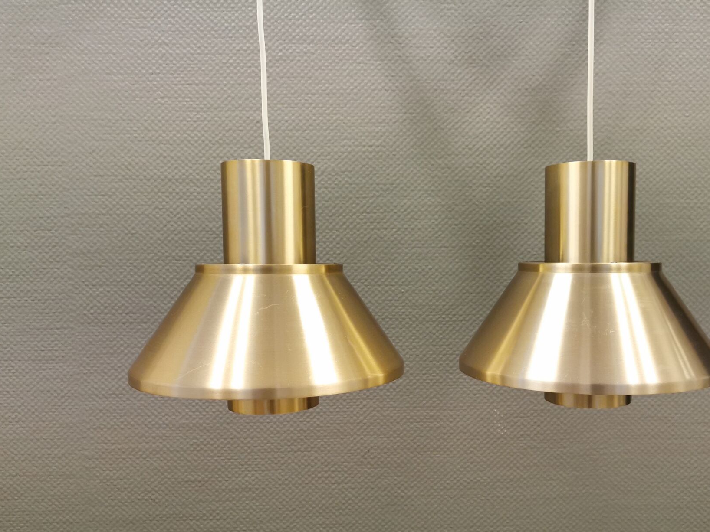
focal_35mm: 33
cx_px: 429
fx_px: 677
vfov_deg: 42.8
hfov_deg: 54.9
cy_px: 317
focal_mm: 5.56
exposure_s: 1/60
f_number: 1.6
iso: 200
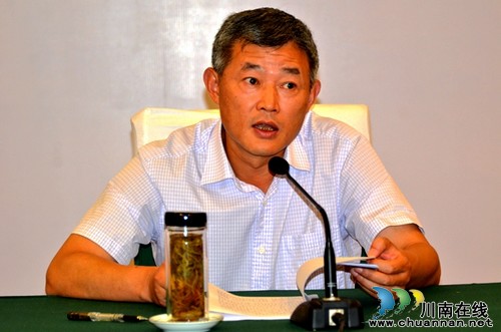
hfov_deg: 11.3
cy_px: 166
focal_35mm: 183
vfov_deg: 7.5
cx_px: 250
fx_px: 2541
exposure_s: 1/60
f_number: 5.6
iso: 640
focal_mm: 122
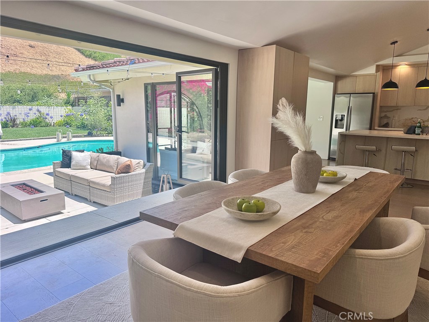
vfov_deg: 56.8
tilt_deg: -9.8
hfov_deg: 71.6
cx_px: 214
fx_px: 297
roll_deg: -1.1
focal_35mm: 24
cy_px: 161
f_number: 1.78
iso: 80
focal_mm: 6.76
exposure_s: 1/1131
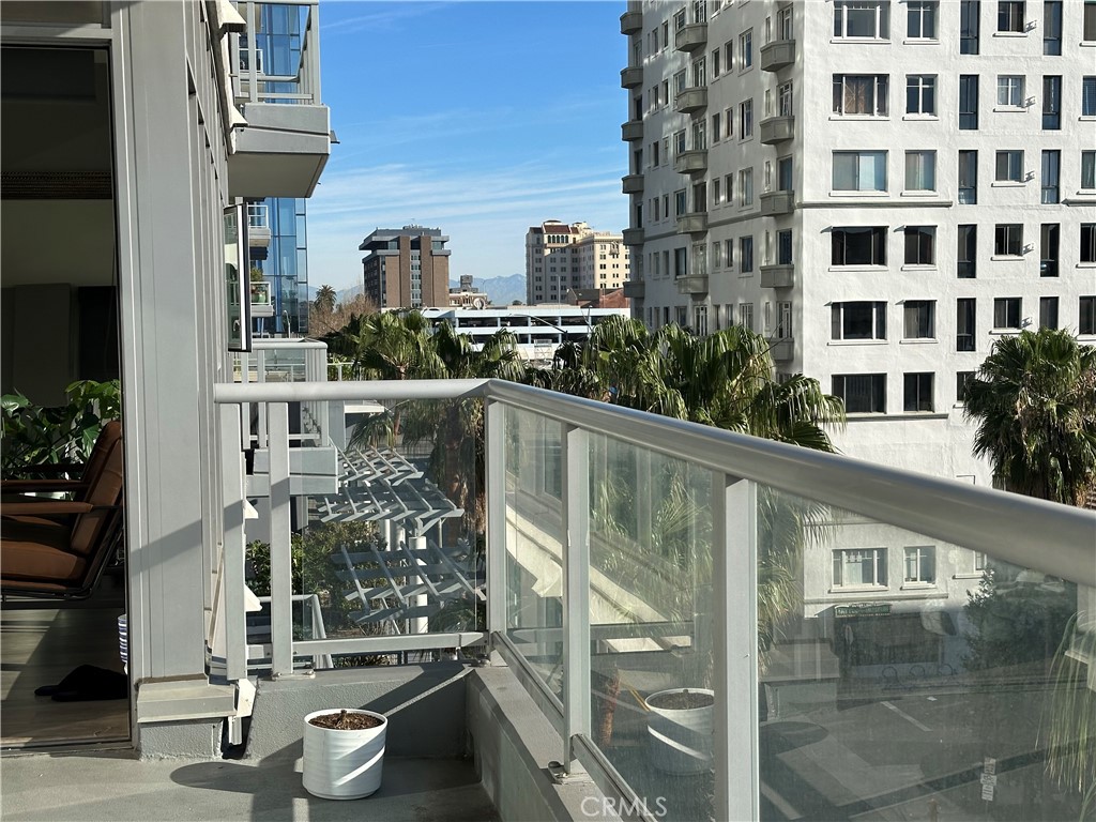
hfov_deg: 39.7
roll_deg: +0.3
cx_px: 548
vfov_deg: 30.3
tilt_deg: -3.4
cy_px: 411
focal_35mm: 48
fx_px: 1520
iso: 64
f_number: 1.78
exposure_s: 1/3597
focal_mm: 6.86
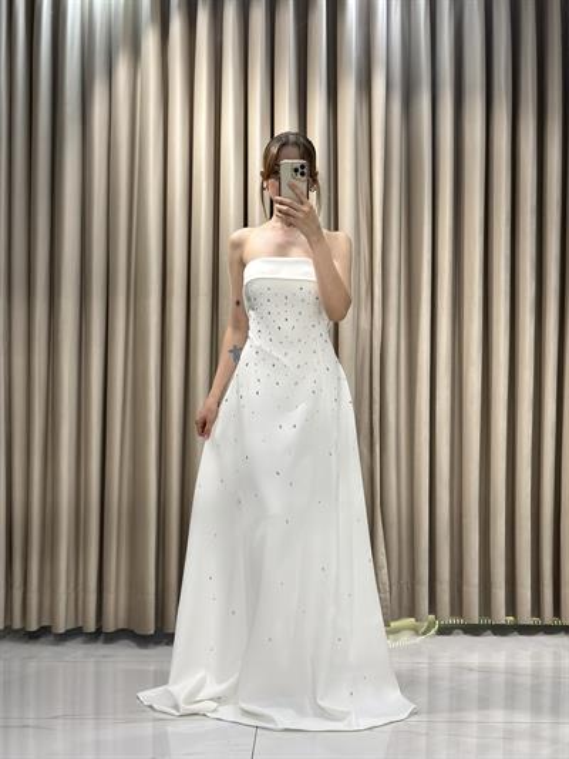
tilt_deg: -22.6
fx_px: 1052
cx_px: 284
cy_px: 380
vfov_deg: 39.6
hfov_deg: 30.3
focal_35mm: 48
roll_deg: -0.7
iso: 80
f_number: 1.78
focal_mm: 6.86
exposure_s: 1/535
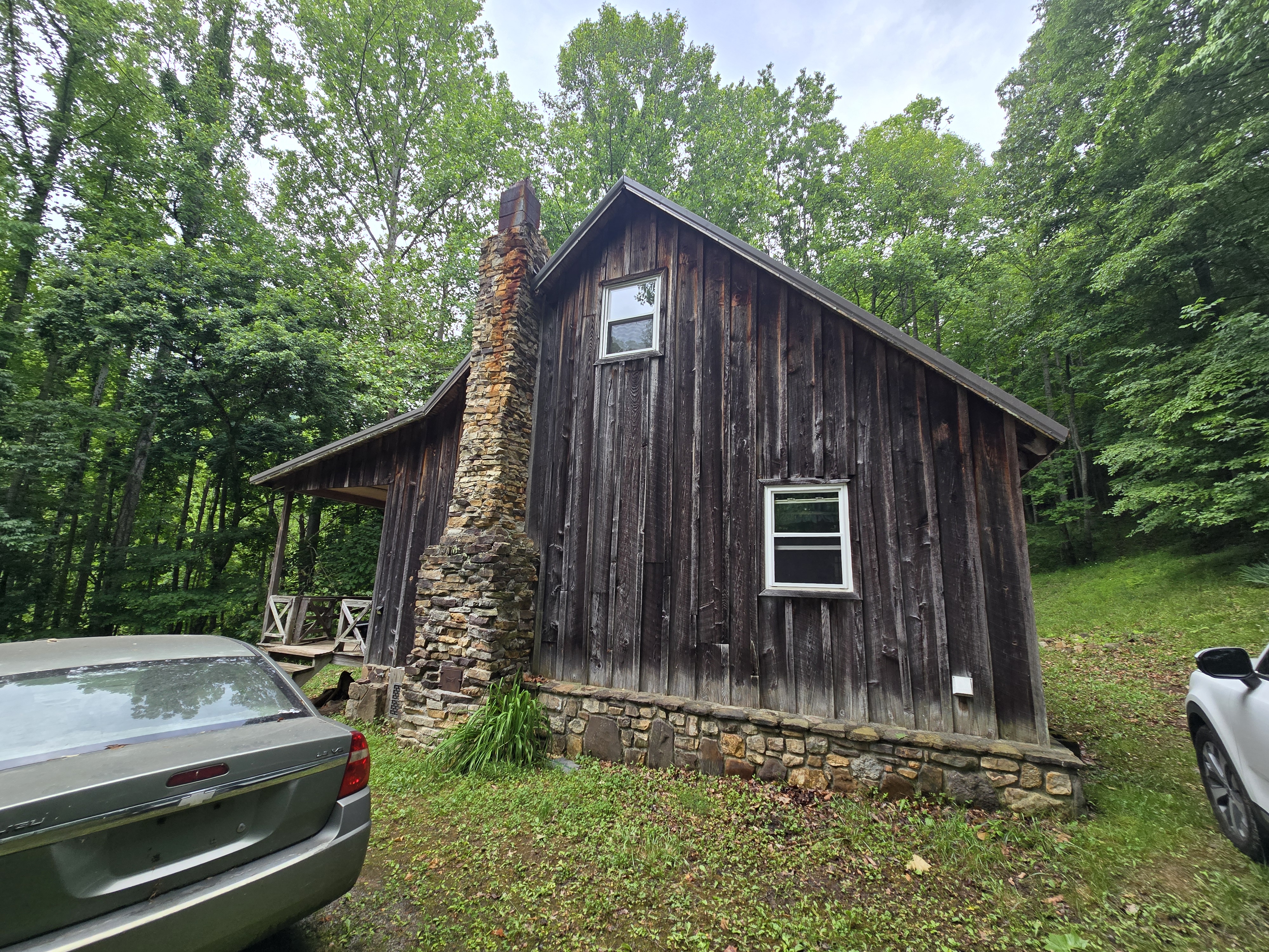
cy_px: 476
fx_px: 477
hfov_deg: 106.2
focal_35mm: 13
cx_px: 634
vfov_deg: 89.9
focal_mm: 2.2
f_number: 2.2
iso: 50
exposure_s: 1/163
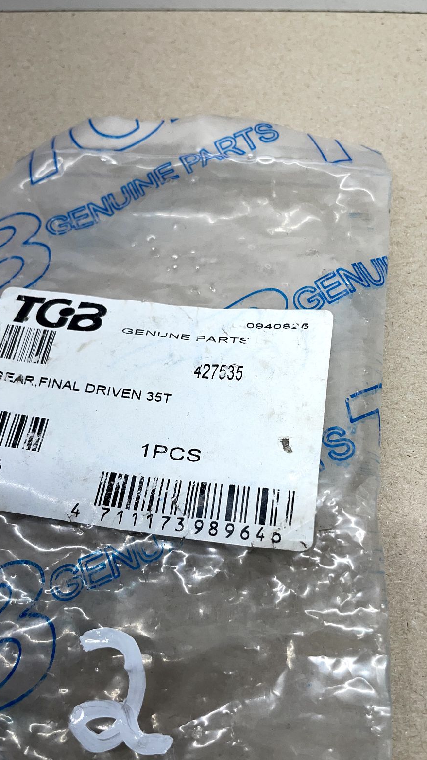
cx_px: 223
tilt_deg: -63.8
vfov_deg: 66.1
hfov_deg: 40.2
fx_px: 584
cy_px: 387
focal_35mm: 29
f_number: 1.6
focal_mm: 4.2
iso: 32
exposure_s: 1/177
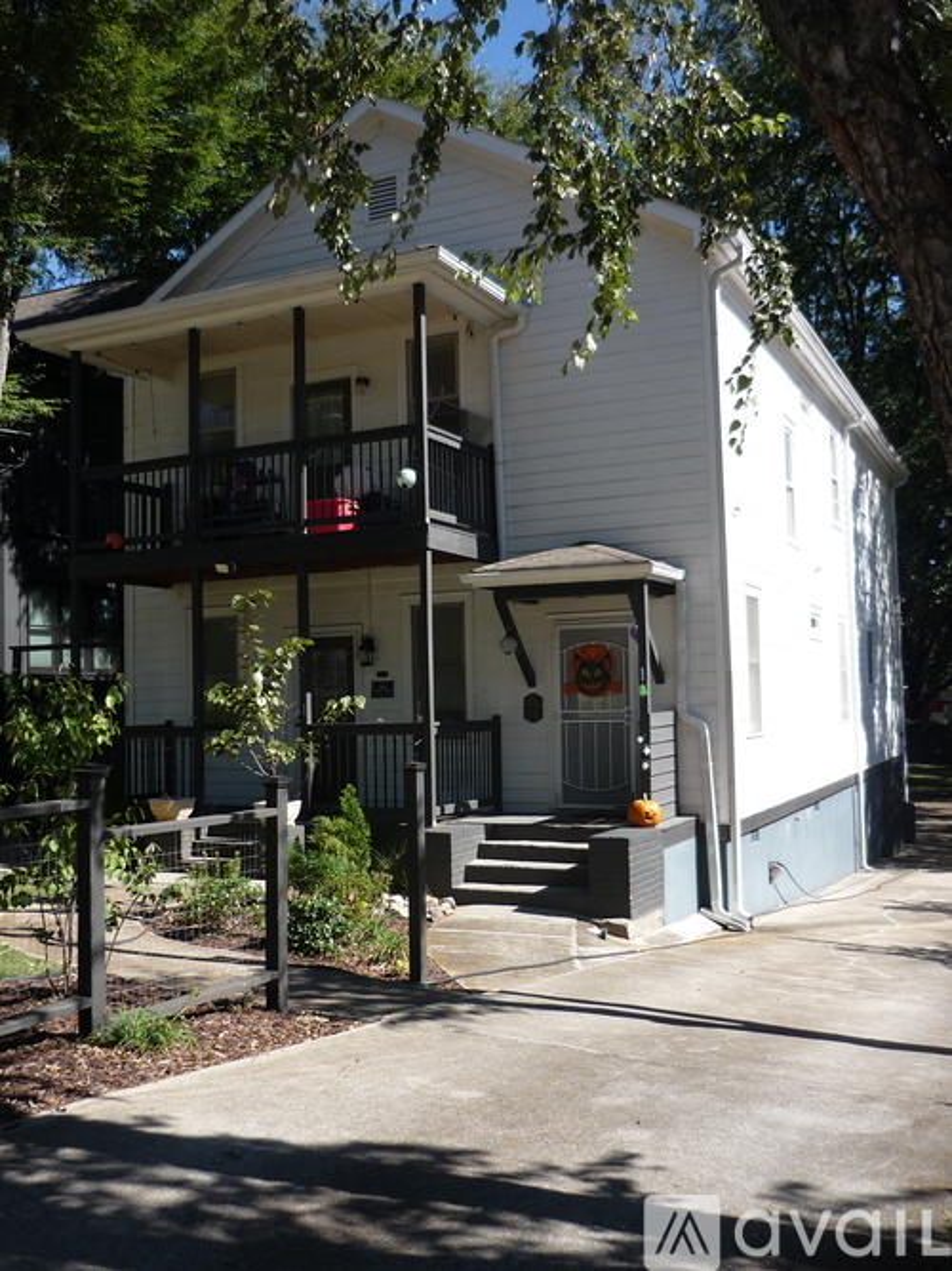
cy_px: 636
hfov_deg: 42.9
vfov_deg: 55.4
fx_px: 1210
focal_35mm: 33
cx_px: 476
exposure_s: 1/640
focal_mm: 5.5
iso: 100
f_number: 2.8
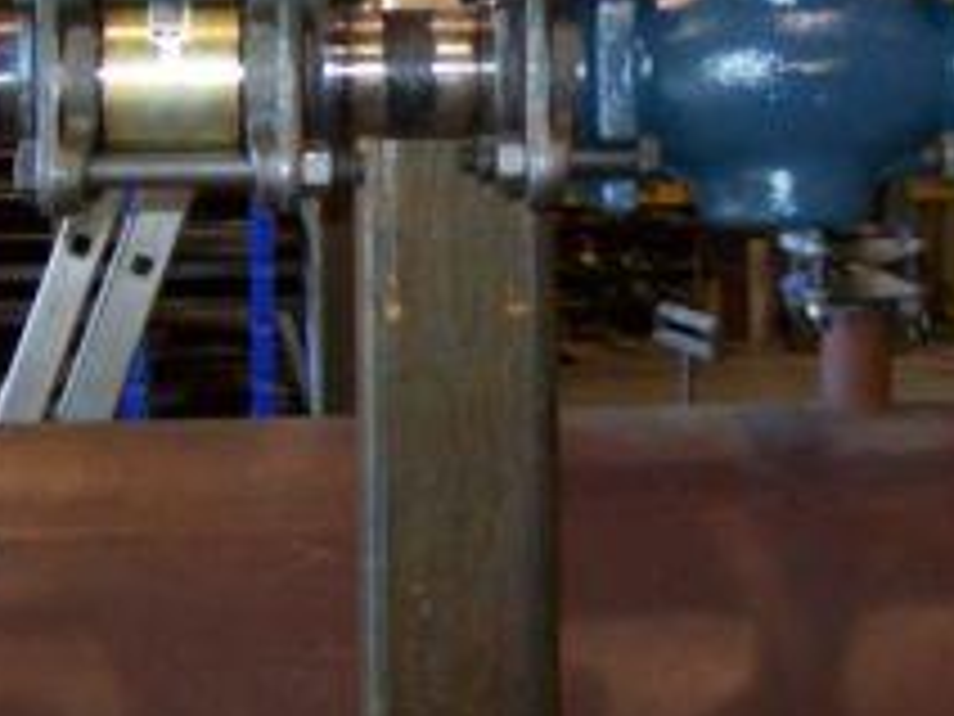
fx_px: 2095
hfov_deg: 25.6
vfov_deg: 19.0
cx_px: 616
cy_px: 59
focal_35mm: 76
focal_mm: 6
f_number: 2.7
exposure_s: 1/64
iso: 200
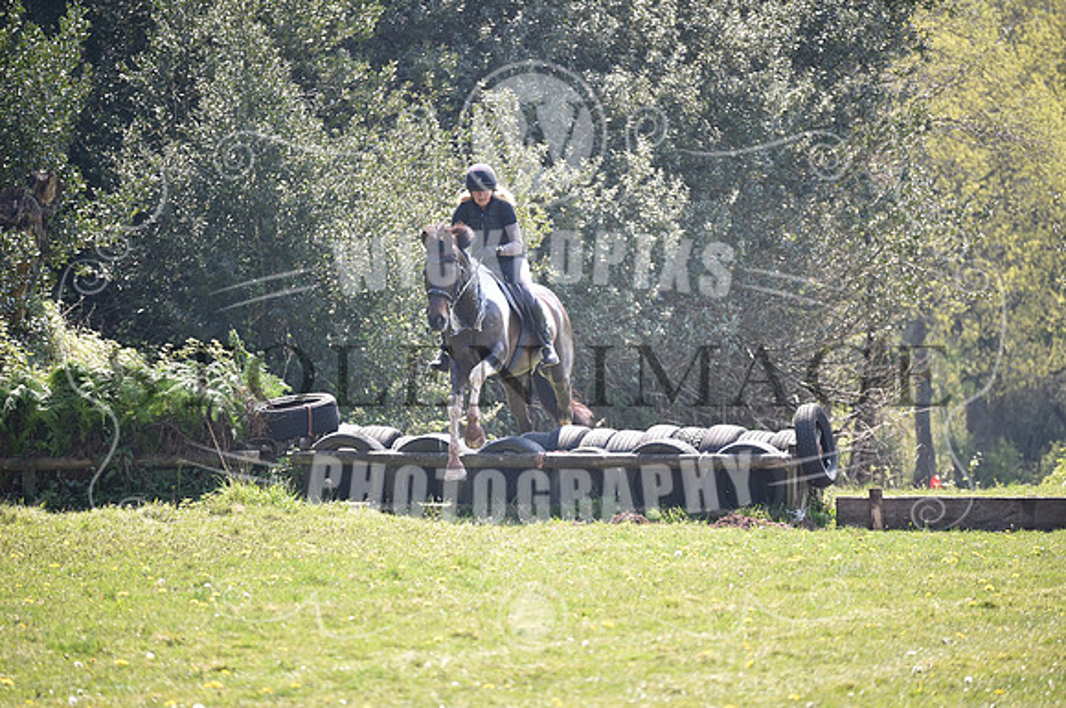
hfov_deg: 6.9
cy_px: 354
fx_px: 8871
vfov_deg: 4.6
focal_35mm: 300
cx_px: 533
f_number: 5.6
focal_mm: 300
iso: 1000
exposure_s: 1/1000
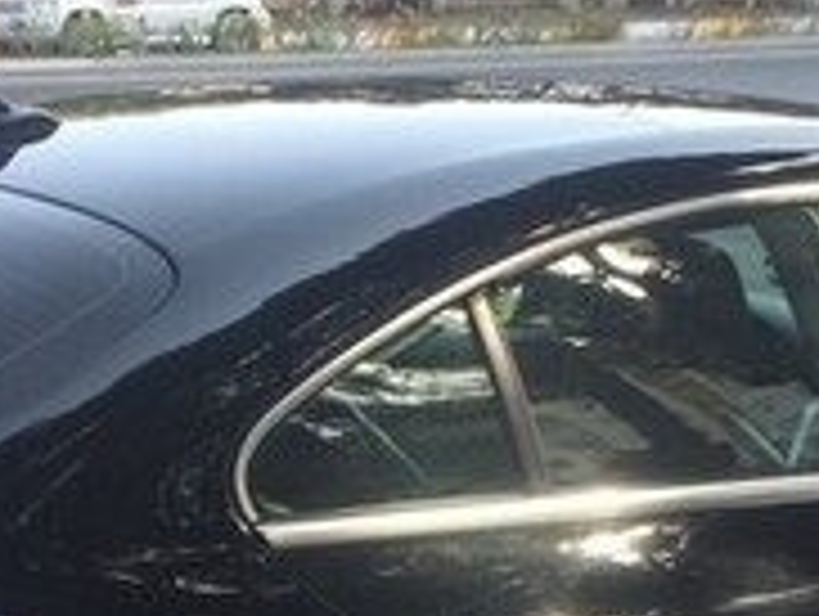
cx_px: 374
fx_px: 2488
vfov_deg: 13.8
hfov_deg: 18.7
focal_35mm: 105
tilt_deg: -16.8
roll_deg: +0.7
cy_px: 713
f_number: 2.2
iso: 32
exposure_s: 1/250
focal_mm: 4.15
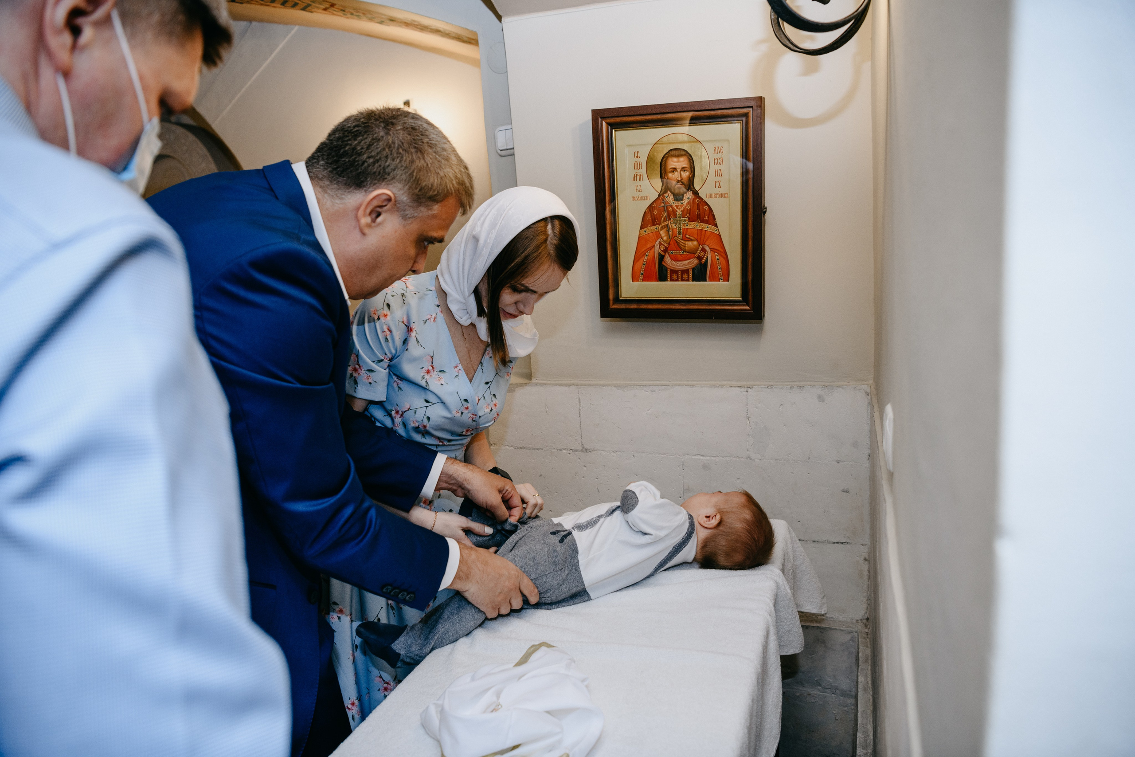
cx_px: 568
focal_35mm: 24
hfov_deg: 73.7
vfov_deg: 53.1
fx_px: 757
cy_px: 378
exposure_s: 1/160
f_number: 3.5
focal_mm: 24
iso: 500
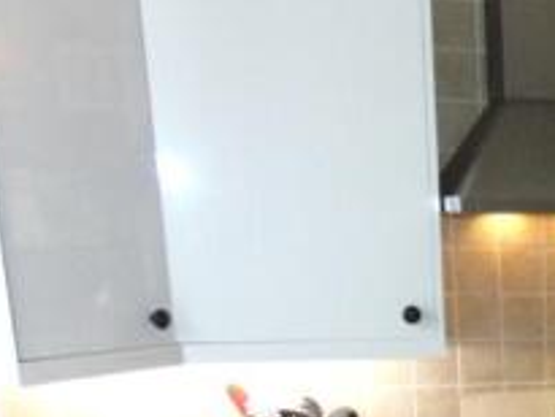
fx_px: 1139
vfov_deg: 18.8
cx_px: 773
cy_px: 586
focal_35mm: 71
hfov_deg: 23.3
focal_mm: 4.5
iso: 200
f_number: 3
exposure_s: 1/30
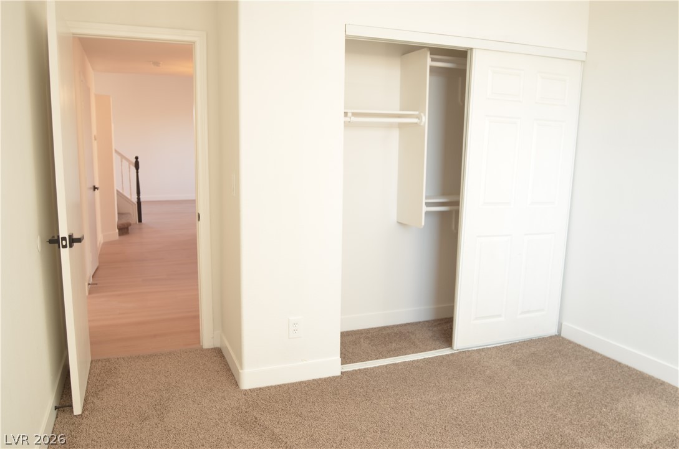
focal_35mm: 27
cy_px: 224
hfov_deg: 67.5
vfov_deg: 47.7
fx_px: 508
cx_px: 340
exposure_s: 1/30
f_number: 3.5
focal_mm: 18
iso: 200
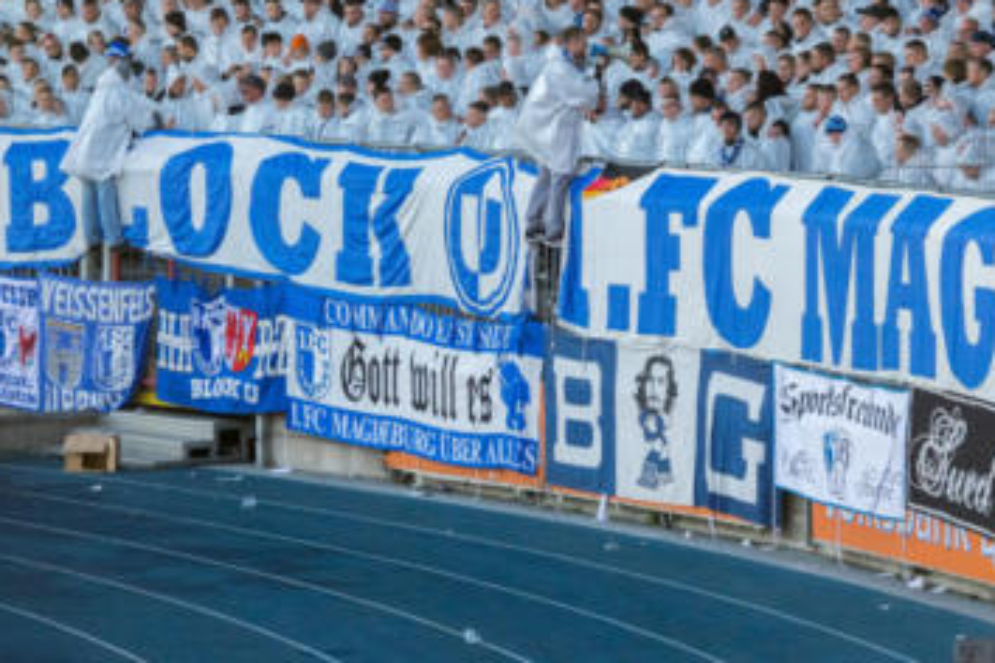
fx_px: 7186
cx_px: 646
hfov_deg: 7.9
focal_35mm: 260
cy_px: 277
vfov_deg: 5.3
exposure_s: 1/1000
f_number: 4
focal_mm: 67.46
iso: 500
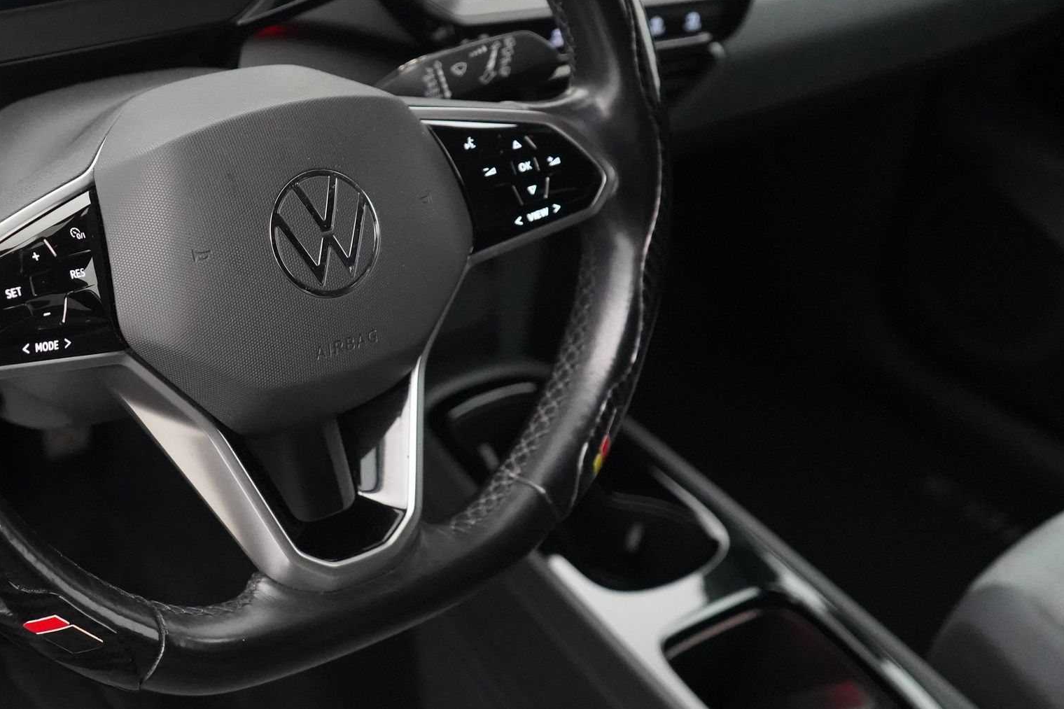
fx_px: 1507
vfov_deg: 26.3
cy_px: 233
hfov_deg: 38.0
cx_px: 277
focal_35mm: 51
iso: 12800
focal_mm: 31
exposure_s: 1/160
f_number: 4
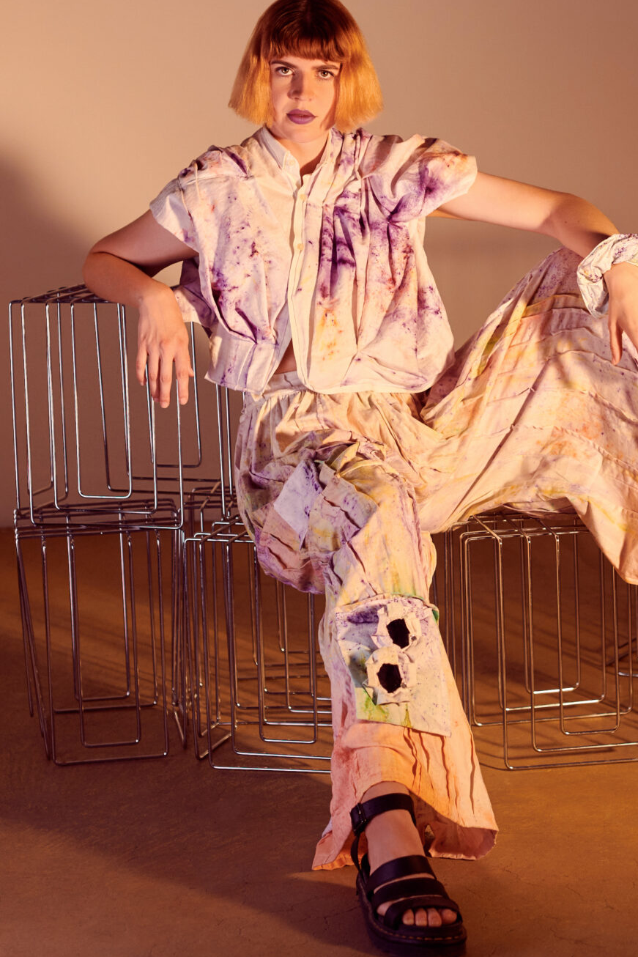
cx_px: 496
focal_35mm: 98
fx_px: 2604
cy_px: 256
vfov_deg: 20.7
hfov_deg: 13.9
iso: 400
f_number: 3.2
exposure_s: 1/100
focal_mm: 50
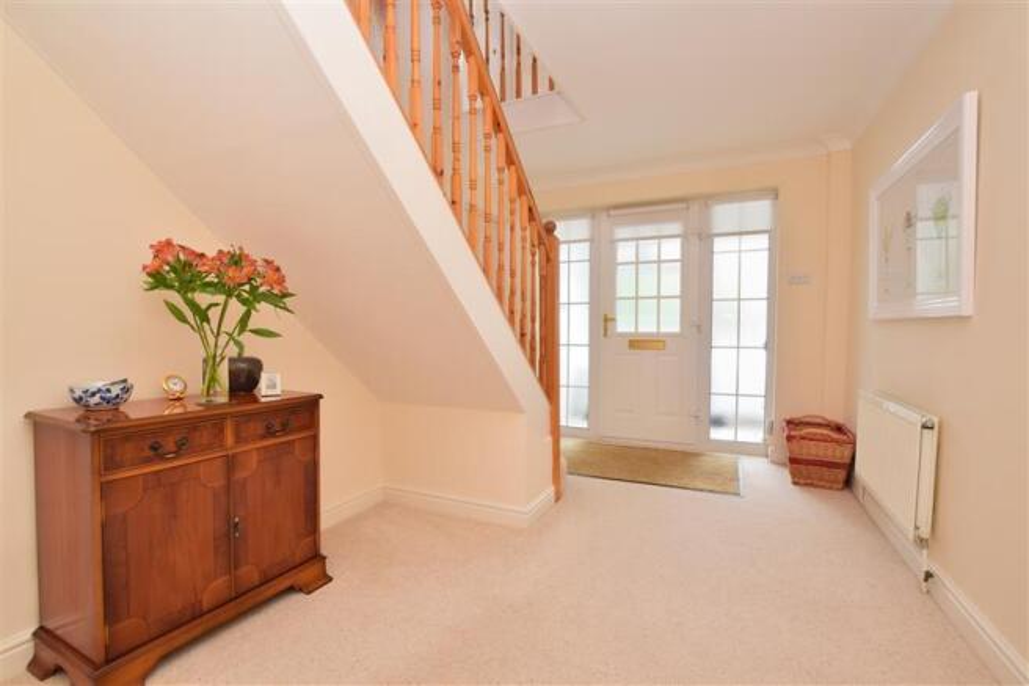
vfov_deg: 77.3
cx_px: 514
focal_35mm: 15
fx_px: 429
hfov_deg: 100.4
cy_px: 343
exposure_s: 1/8
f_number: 13
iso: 400
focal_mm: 10
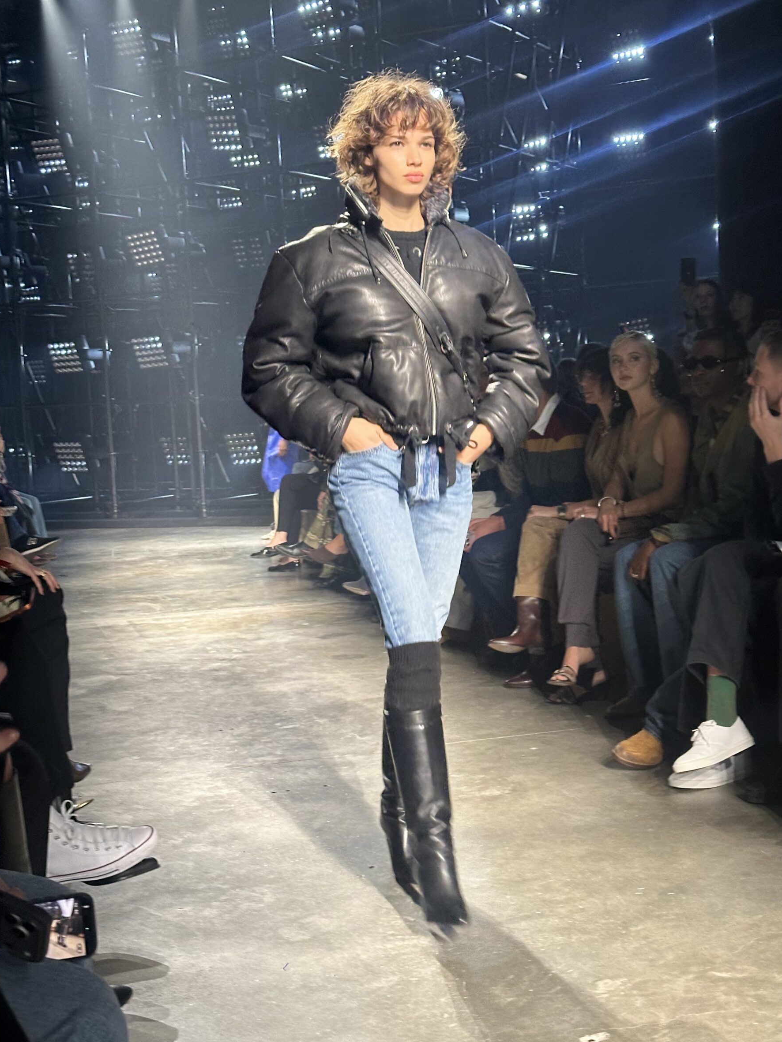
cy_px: 508
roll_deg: +1.4
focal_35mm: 52
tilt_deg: -5.0
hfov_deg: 28.0
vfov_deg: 36.8
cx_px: 411
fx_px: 1566
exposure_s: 1/60
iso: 250
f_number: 1.78
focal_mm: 6.86
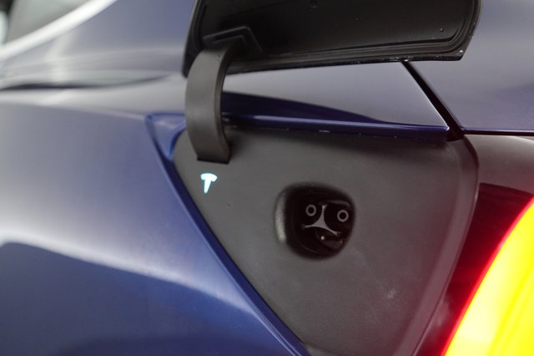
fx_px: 385
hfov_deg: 69.4
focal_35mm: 26
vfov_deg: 49.5
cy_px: 178
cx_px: 267
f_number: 2.8
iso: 5000
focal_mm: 26
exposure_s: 1/160
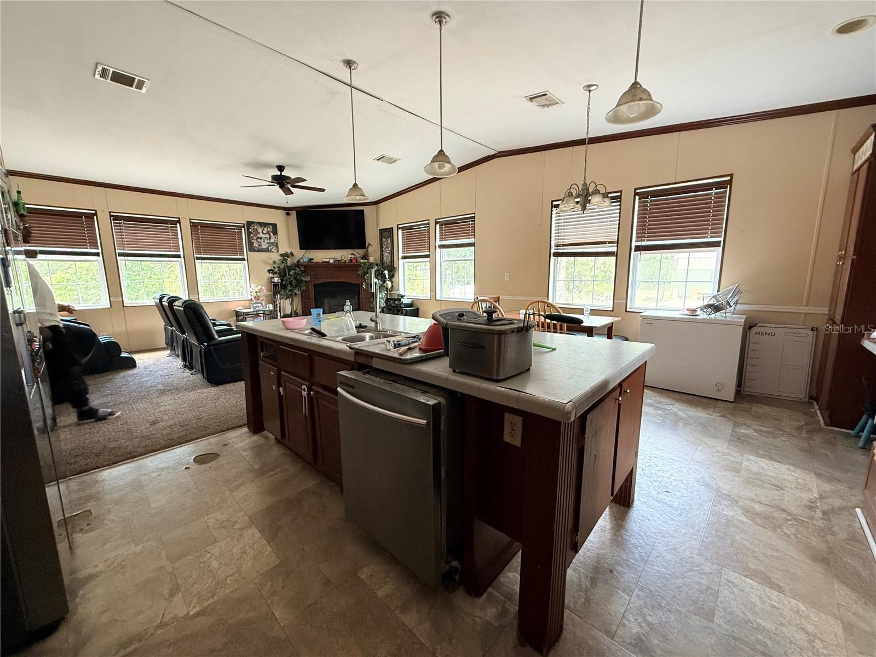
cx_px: 438
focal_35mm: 14
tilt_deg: -8.3
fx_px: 354
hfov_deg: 102.1
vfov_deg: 85.7
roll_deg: +0.4
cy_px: 328
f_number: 2.2
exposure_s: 1/60
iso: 400
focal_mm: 2.22
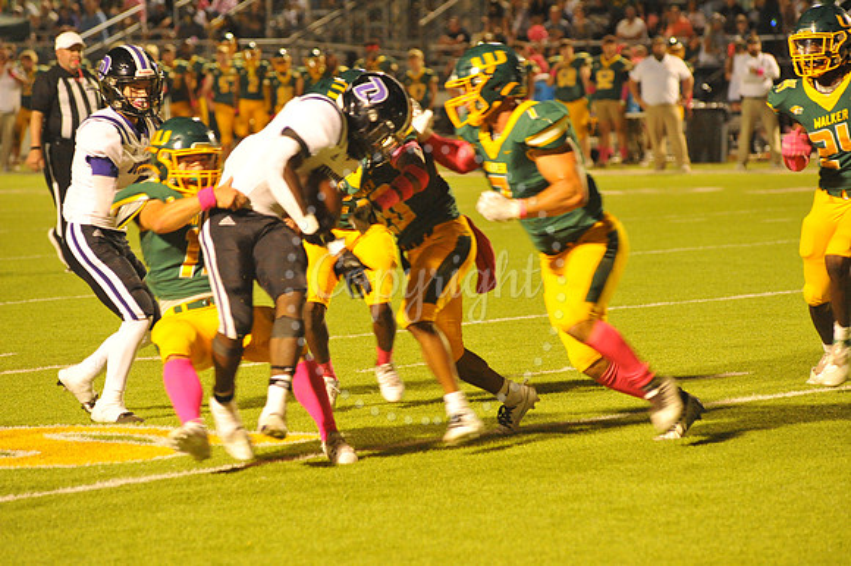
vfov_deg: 6.9
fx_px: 4725
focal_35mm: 200
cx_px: 426
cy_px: 283
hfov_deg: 10.3
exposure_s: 1/160
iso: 6400
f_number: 5.6
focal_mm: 200
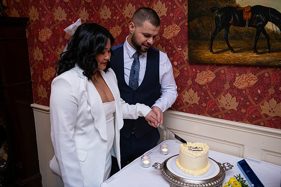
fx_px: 273
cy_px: 94
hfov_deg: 54.4
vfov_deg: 37.9
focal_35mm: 35
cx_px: 140
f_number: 3.5
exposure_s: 1/160
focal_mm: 35
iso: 800
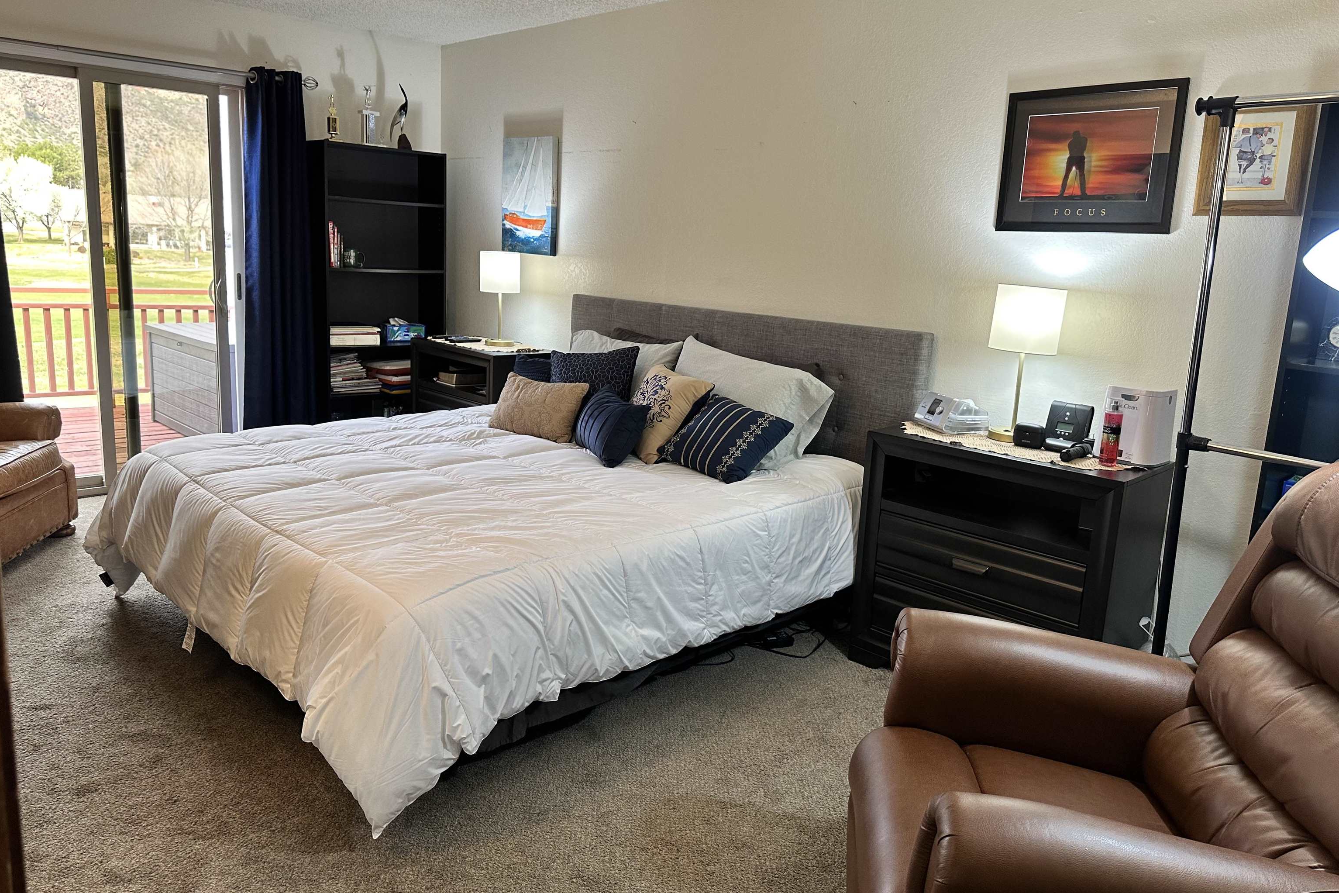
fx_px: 930
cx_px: 669
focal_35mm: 25
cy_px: 425
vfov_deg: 51.3
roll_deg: -3.0
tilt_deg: -10.6
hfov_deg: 71.5
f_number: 1.78
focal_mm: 6.86
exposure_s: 1/60
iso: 160
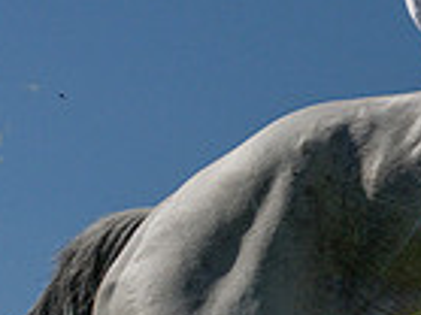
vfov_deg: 9.5
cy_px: 518
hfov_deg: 11.9
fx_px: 1823
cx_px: 823
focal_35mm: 150
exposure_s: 1/2000
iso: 400
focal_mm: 24
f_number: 9
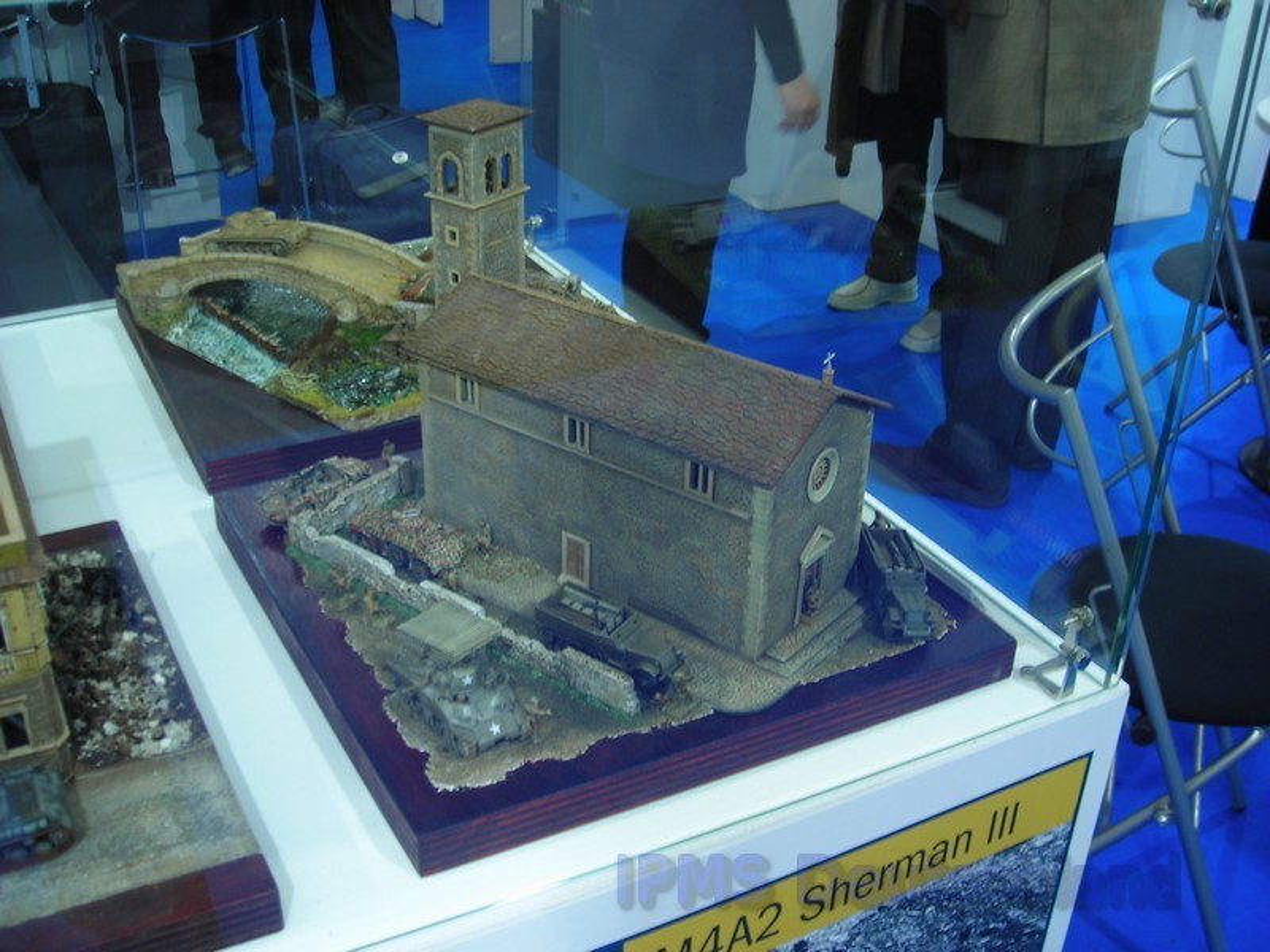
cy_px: 476
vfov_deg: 37.7
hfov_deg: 49.0
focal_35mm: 38
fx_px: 1394
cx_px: 635
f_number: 3.2
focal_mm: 6.3
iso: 50
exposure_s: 1/10.2
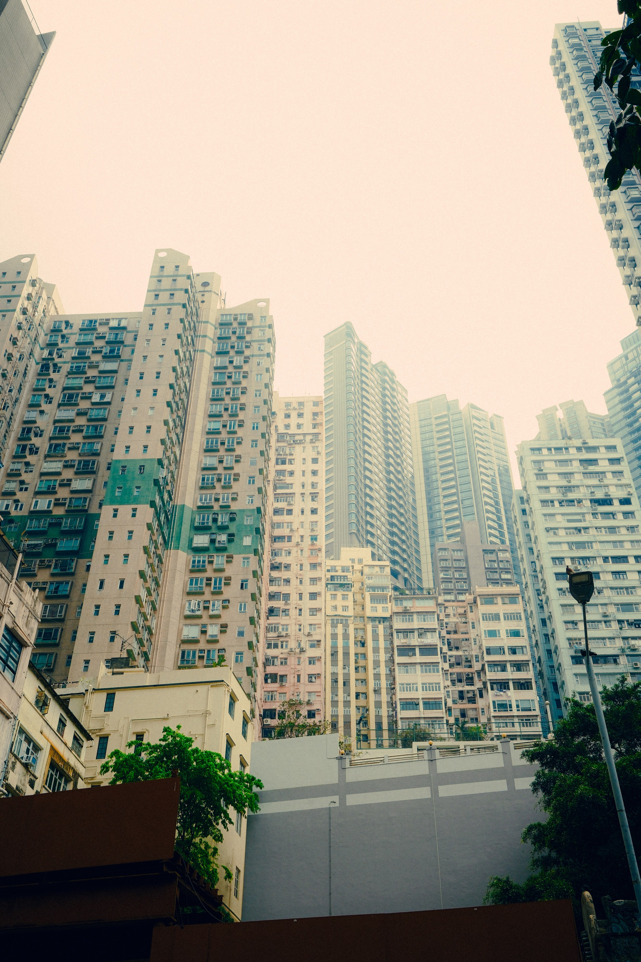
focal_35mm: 35
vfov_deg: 54.4
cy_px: 481
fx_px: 935
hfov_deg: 37.9
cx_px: 320
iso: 160
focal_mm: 23
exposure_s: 1/420
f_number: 6.4
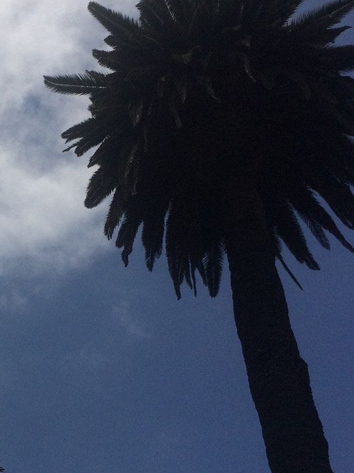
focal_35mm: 65
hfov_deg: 21.7
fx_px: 887
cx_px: -7
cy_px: 281
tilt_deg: +46.2
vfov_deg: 29.8
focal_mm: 4.15
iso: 32
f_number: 2.2
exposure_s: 1/10309
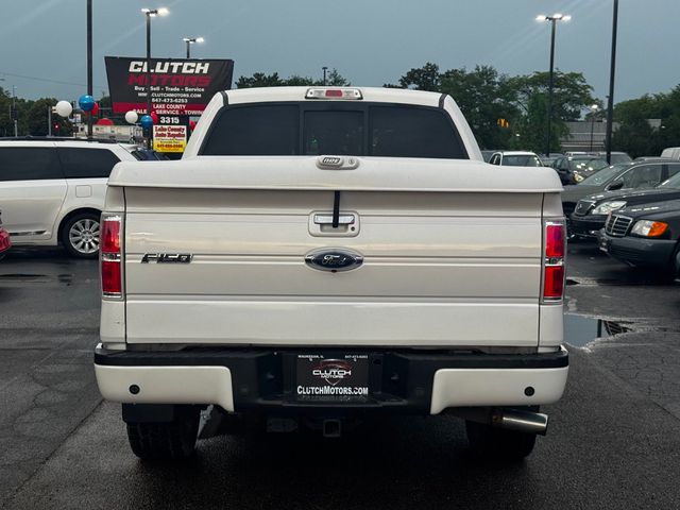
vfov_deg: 30.3
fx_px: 943
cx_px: 340
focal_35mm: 48
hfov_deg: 39.7
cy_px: 255
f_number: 1.78
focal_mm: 6.76
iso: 64
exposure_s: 1/394
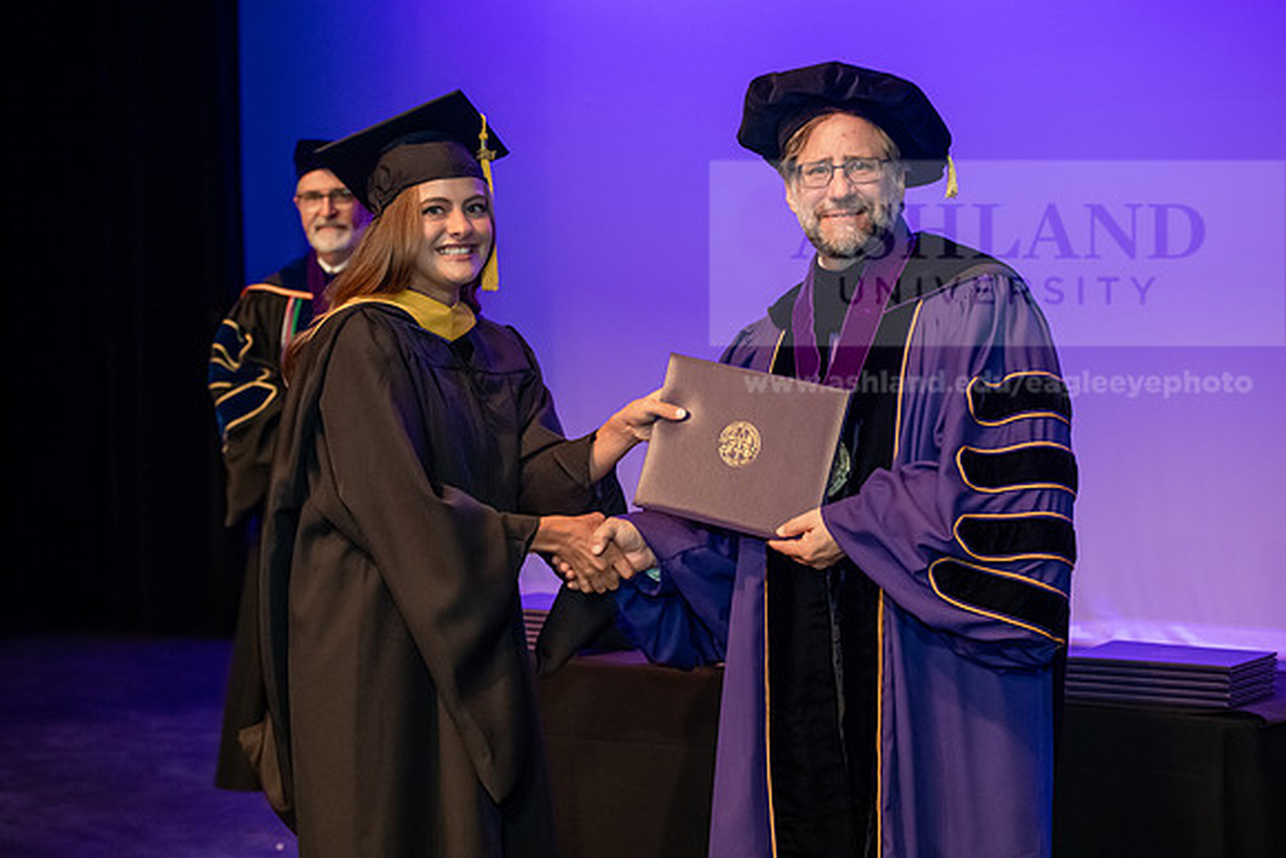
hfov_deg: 28.8
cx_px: 643
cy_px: 429
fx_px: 2501
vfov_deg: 19.5
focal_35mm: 70
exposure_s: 1/200
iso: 3200
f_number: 4
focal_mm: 70
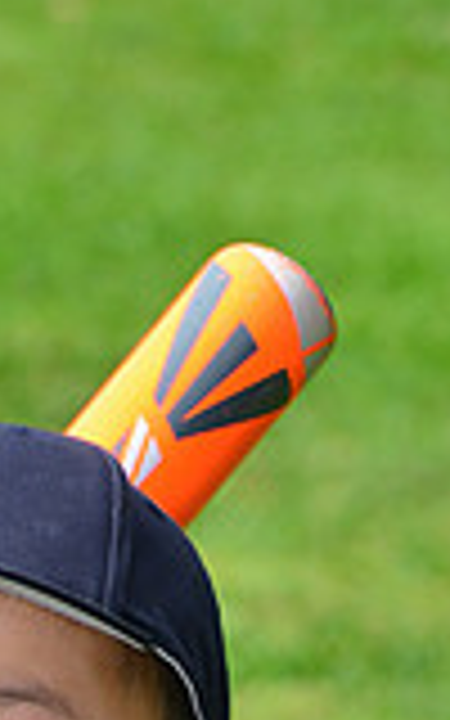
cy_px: 1256
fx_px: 12323
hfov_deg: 2.1
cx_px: 34
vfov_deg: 3.3
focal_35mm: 628
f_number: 11
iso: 200
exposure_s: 1/200
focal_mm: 170
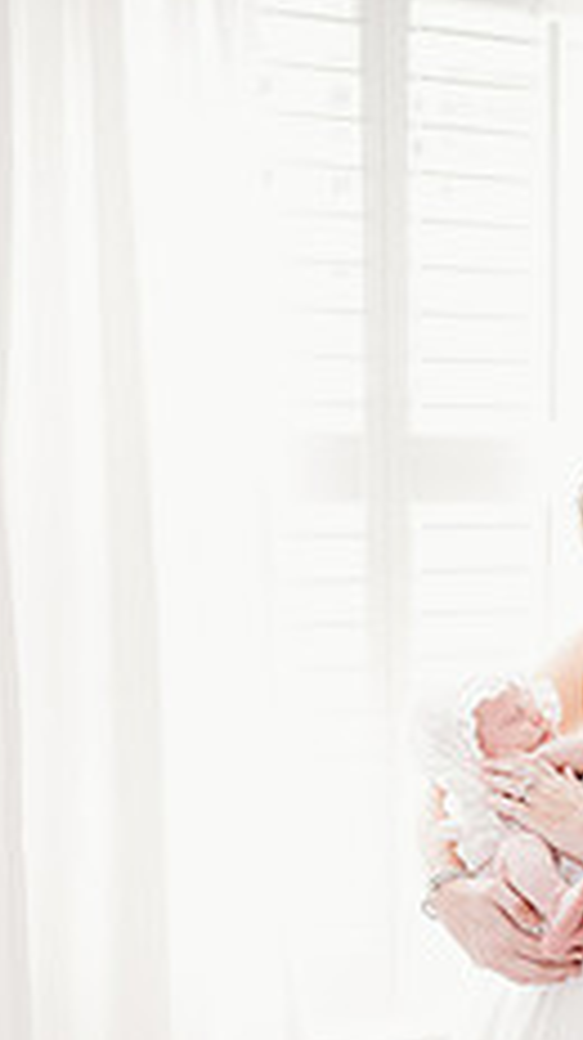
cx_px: 538
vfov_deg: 32.5
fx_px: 1736
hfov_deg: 18.7
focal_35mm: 63
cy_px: 823
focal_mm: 24
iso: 2000
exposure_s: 1/200
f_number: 2.8
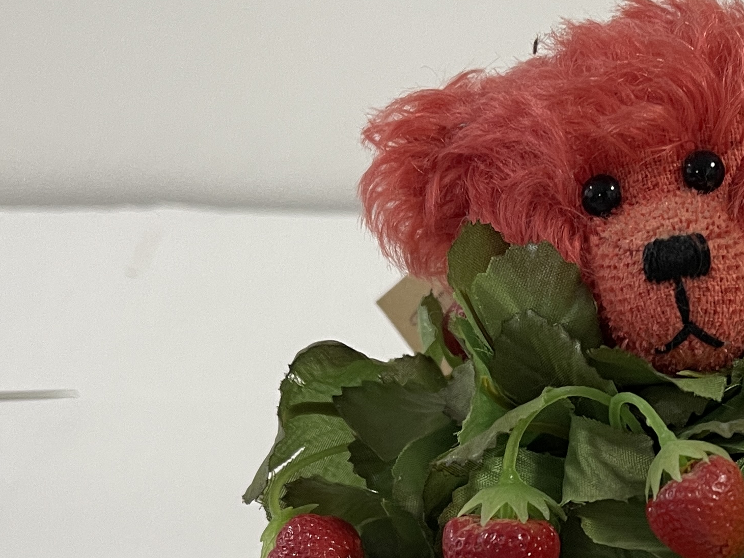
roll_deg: -2.4
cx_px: 779
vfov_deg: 20.6
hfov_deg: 26.4
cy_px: 565
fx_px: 1483
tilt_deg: -22.4
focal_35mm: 69
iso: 100
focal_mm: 5.1
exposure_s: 1/50
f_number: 1.6
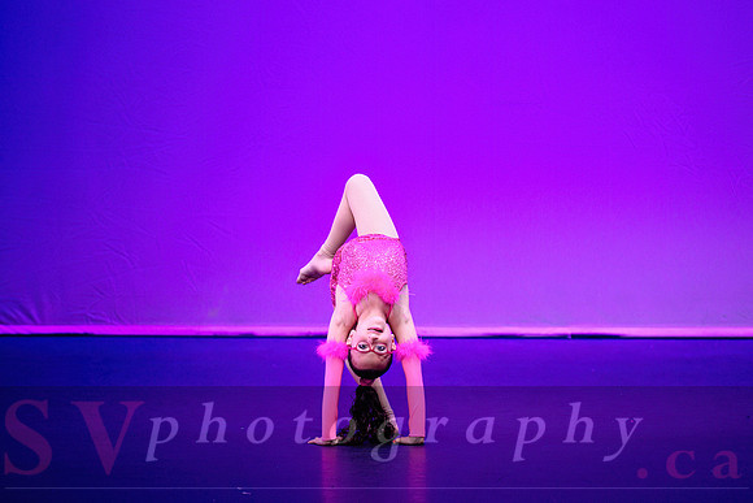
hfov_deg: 7.4
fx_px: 5789
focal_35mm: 277
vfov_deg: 5.0
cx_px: 369
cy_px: 300
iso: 1600
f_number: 2.8
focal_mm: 200
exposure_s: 1/640
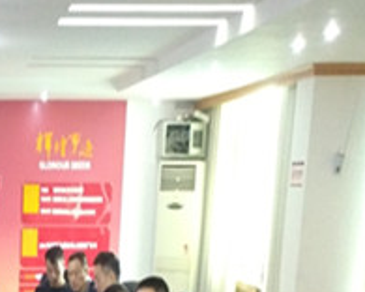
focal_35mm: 81
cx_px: -75
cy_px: 391
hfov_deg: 21.8
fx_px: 875
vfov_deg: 17.6
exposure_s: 1/14
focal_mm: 4.73
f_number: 2.2
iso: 1250
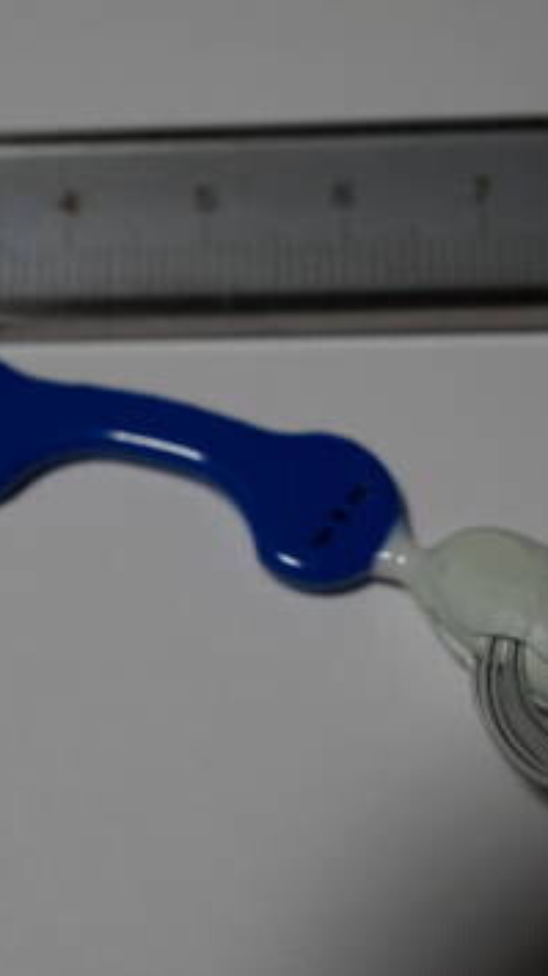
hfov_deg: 14.2
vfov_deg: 25.0
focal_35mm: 85
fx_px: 2197
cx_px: 124
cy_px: 539
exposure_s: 1/60
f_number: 4
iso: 200
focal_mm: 30
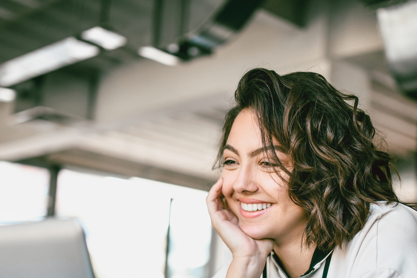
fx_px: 753
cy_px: 246
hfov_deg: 30.9
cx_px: 236
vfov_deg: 20.5
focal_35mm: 65
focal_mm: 35
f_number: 1.6
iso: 320
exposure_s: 1/500
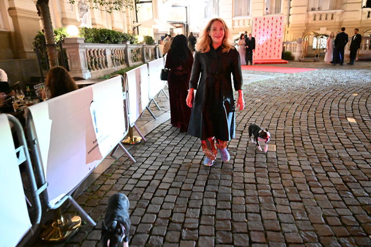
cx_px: 186
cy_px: 124
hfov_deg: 73.7
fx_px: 247
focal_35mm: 24
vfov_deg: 53.1
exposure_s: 1/100
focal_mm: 24
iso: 25600
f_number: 2.8
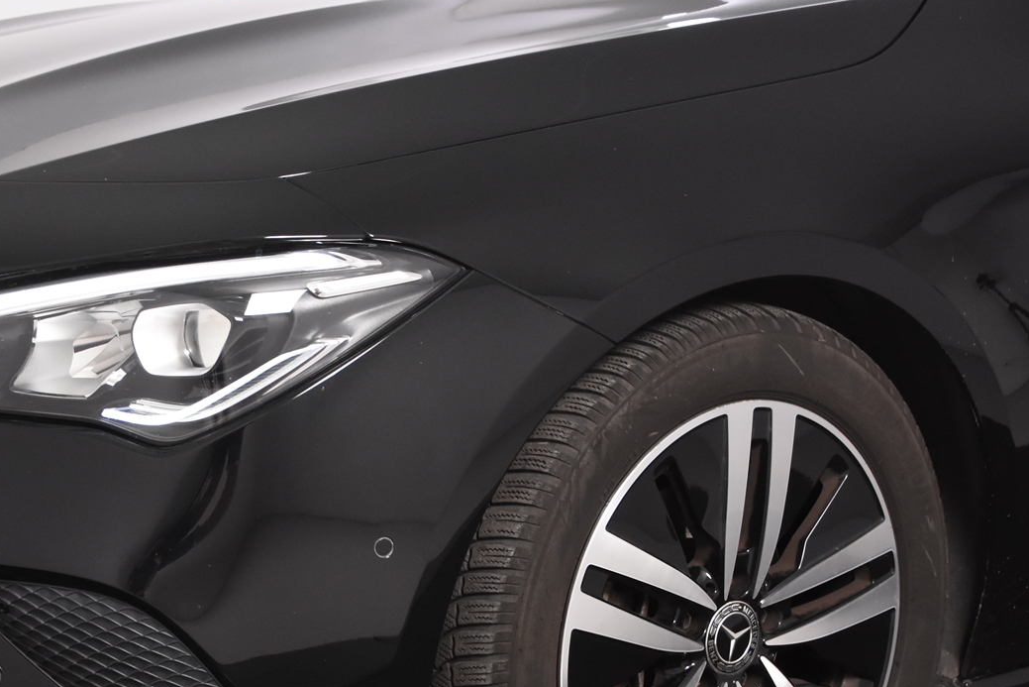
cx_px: 278
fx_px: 2456
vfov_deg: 15.8
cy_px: 531
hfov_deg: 23.5
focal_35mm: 86
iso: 1600
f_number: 4.5
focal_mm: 31
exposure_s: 1/80
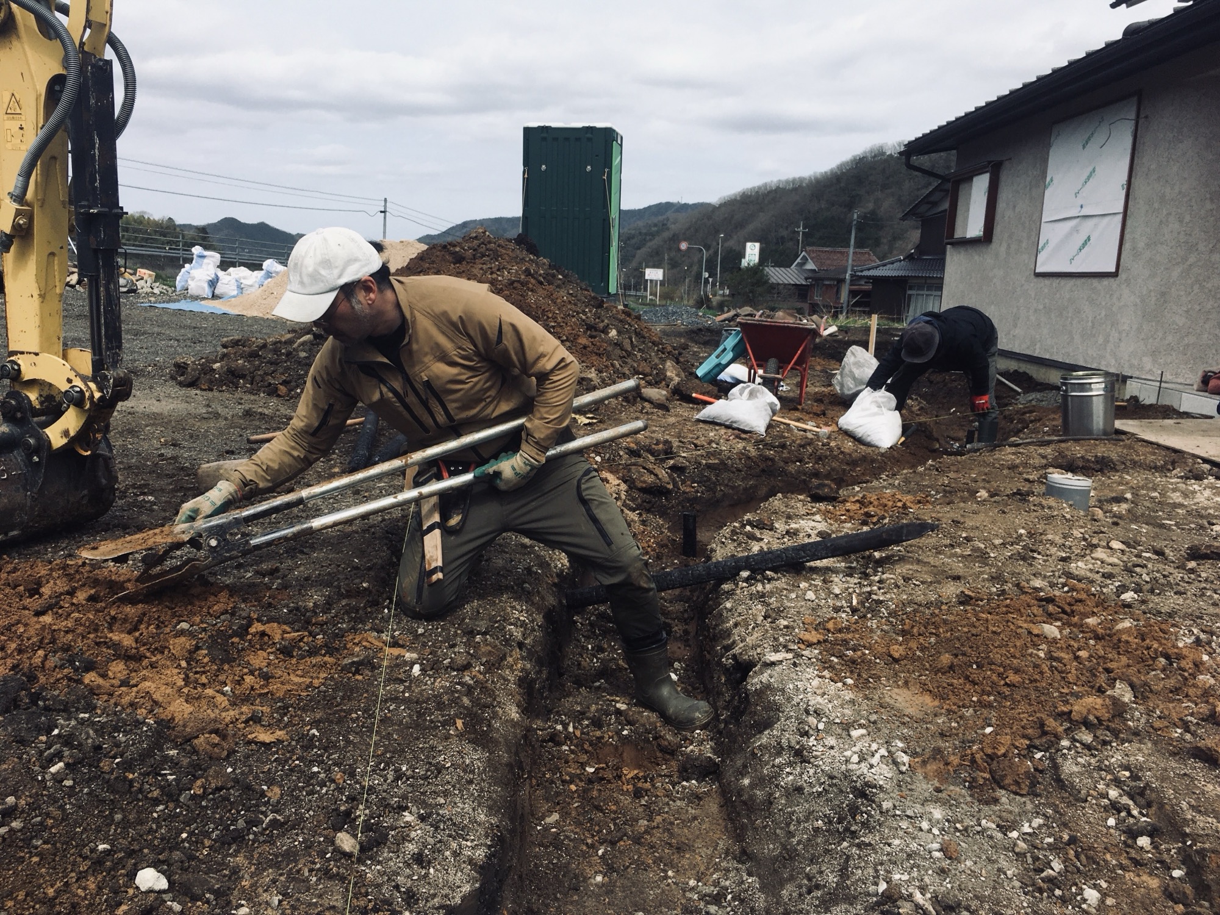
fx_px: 1022
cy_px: 458
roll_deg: -1.7
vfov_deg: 48.2
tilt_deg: -12.2
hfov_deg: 61.7
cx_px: 610
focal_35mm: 29
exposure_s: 1/1538
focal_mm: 4.15
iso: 25
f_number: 2.2
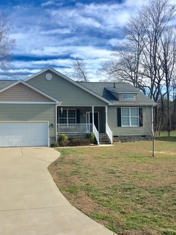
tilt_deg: +3.5
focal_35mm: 40
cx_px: 61
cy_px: 119
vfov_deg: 46.8
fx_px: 271
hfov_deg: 35.7
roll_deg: +0.5
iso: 25
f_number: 2.2
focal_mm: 4.15
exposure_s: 1/1479
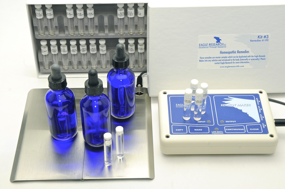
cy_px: 94
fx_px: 593
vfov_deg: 18.1
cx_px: 142
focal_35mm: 75
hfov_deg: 27.0
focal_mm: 50
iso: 200
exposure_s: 1/60
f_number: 11
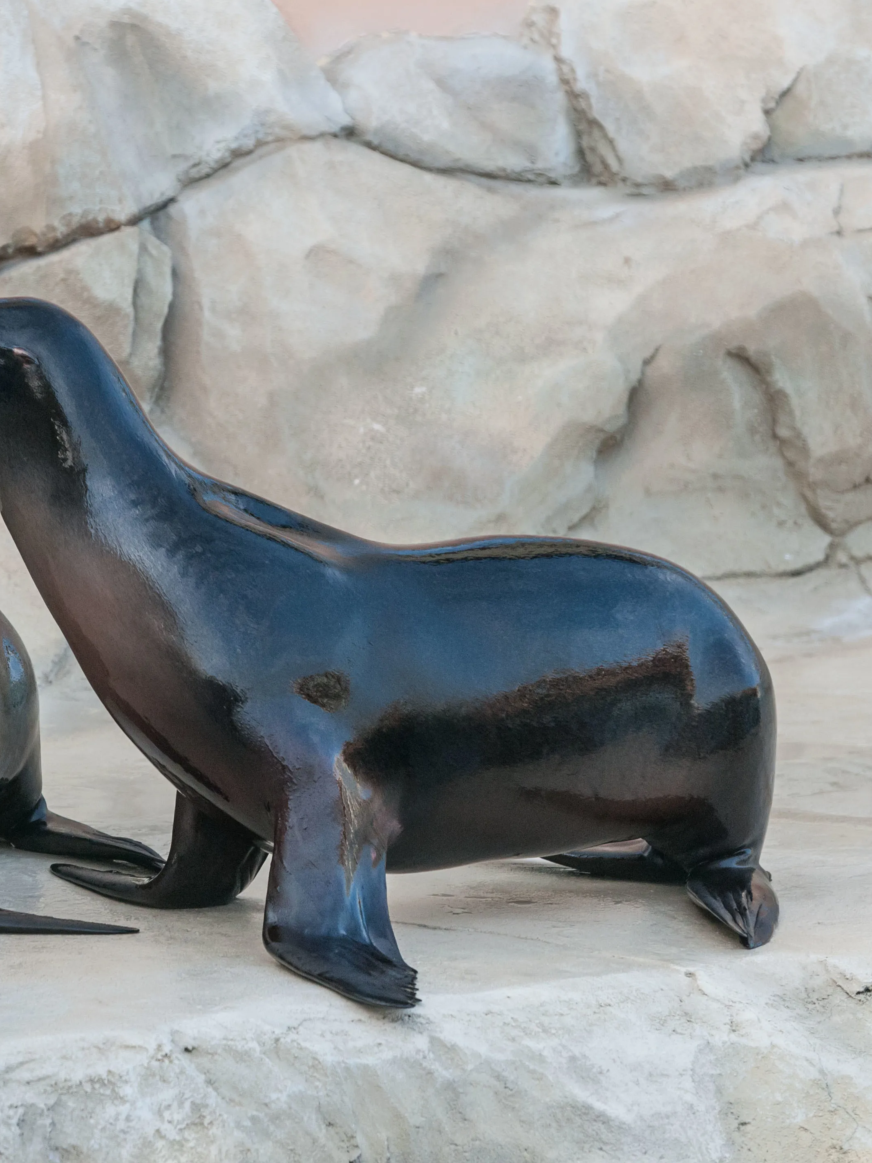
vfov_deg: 6.3
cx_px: 168
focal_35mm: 315
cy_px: 582
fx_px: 10572
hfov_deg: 4.7
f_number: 4
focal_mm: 145
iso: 500
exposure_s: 1/400
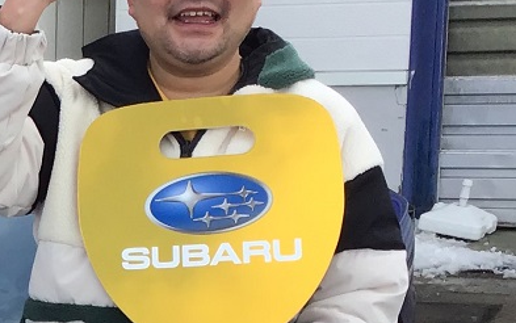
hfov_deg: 16.2
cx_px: -127
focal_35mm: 123
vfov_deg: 10.4
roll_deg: +1.1
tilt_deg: -13.4
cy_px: 415
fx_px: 1730
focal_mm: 3.3
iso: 25
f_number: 2.4
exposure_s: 1/543
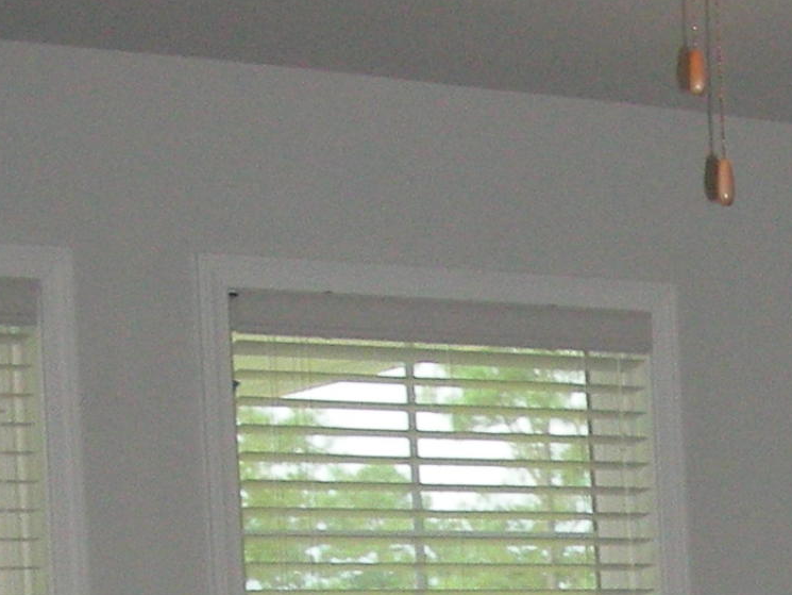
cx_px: 1210
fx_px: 3501
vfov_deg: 9.2
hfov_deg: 12.3
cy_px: 1143
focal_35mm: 153
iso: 200
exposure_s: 1/60.1
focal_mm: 6.3
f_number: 3.5
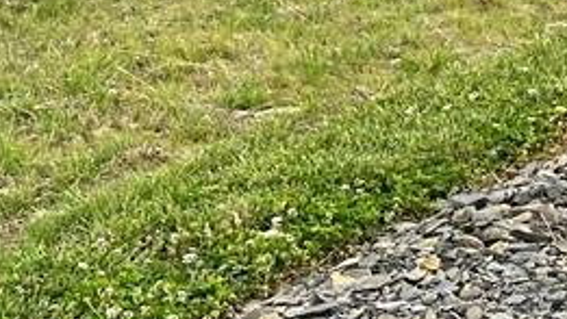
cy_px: -239
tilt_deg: -11.9
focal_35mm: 205
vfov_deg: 5.8
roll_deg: +0.1
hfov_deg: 10.3
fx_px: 3083
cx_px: 723
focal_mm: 6.86
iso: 64
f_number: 1.78
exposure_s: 1/1227
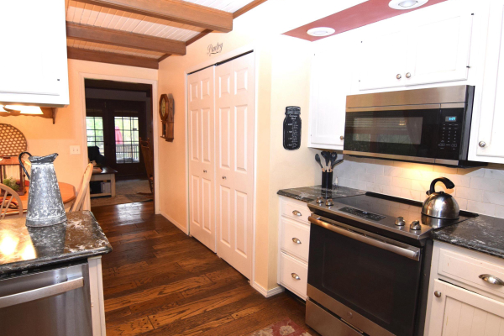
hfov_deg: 82.2
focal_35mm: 21
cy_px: 168
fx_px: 289
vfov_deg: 60.4
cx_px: 253
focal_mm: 11
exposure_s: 1/60
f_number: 4
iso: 800
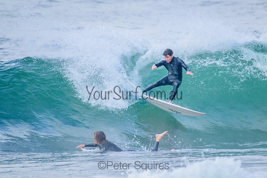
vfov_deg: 1.6
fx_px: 6490
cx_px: 146
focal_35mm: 875
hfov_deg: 2.4
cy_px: 89
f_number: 11
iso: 4500
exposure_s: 1/1250
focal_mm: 800
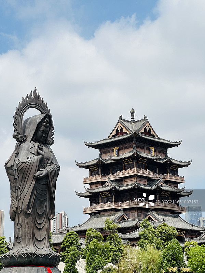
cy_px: 136
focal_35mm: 77
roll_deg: +0.5
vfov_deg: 25.3
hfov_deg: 19.1
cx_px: 102
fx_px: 608
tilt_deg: +13.6
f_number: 2.8
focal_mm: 9
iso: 32
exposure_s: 1/1410
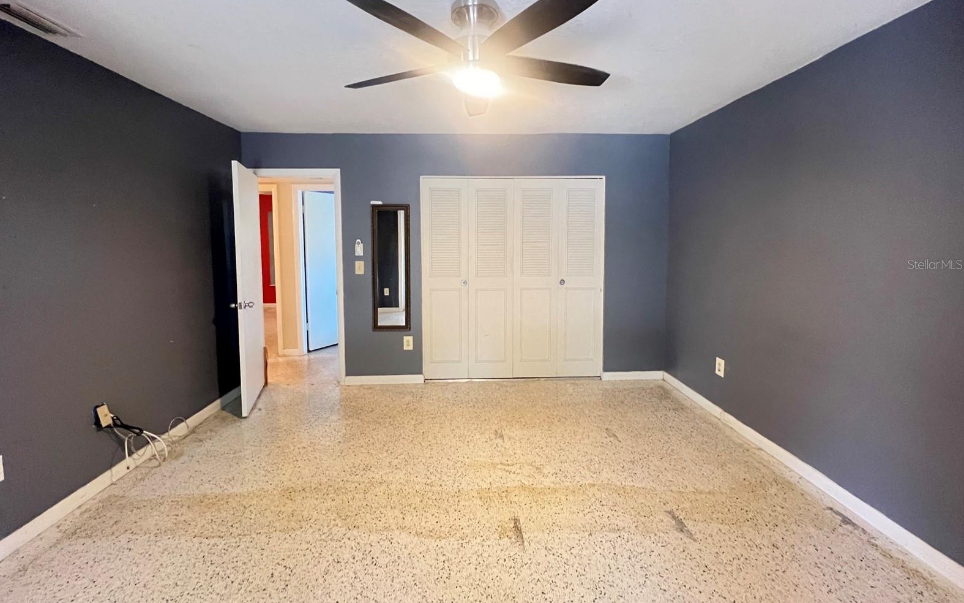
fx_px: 368
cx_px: 476
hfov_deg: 105.3
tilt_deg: -3.3
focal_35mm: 14
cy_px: 264
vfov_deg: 78.3
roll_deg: +0.1
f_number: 1.8
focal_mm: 1.57
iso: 800
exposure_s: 1/40
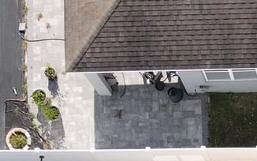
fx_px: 876
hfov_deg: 15.7
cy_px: 403
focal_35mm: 125
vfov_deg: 9.3
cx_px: 350
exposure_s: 1/25
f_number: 2.8
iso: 100
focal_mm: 4.5
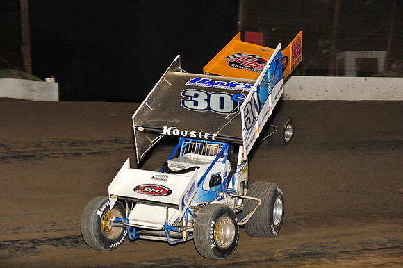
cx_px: 202
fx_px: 1175
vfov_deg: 13.0
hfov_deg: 19.5
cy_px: 134
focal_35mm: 105
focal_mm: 105
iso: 1000
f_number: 6.3
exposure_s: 1/320
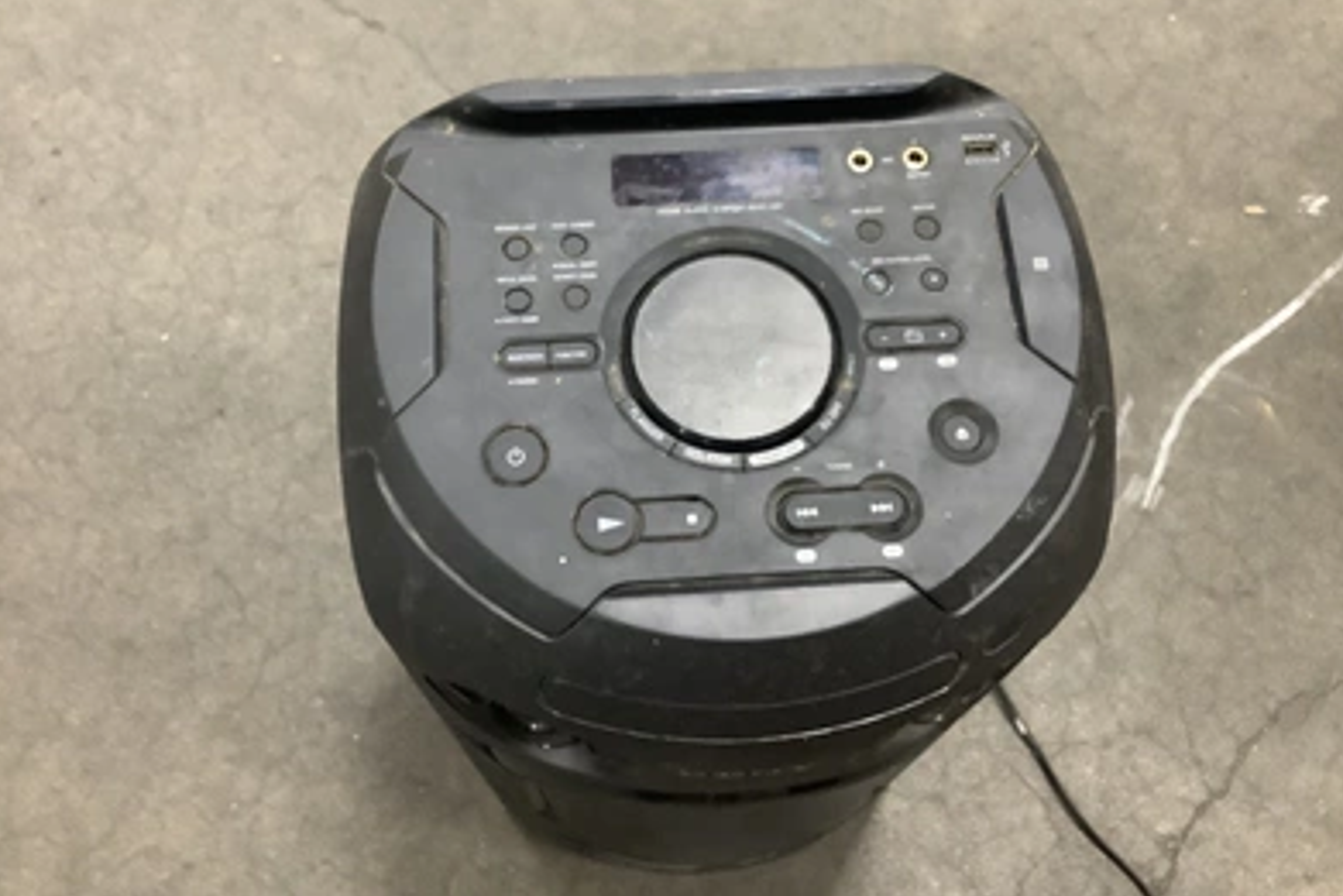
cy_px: 384
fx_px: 1231
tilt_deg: -64.5
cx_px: 666
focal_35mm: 33
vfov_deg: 39.9
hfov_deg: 57.2
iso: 500
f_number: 2.4
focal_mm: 3.3
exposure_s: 1/30
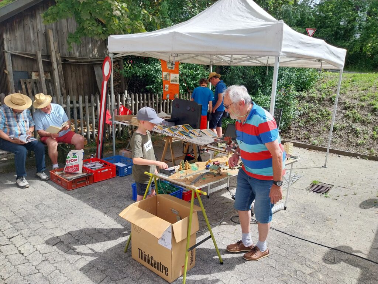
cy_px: 142
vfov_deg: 53.1
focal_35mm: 26
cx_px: 189
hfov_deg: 67.3
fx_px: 284
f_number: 1.8
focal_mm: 4
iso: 25
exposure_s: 1/389
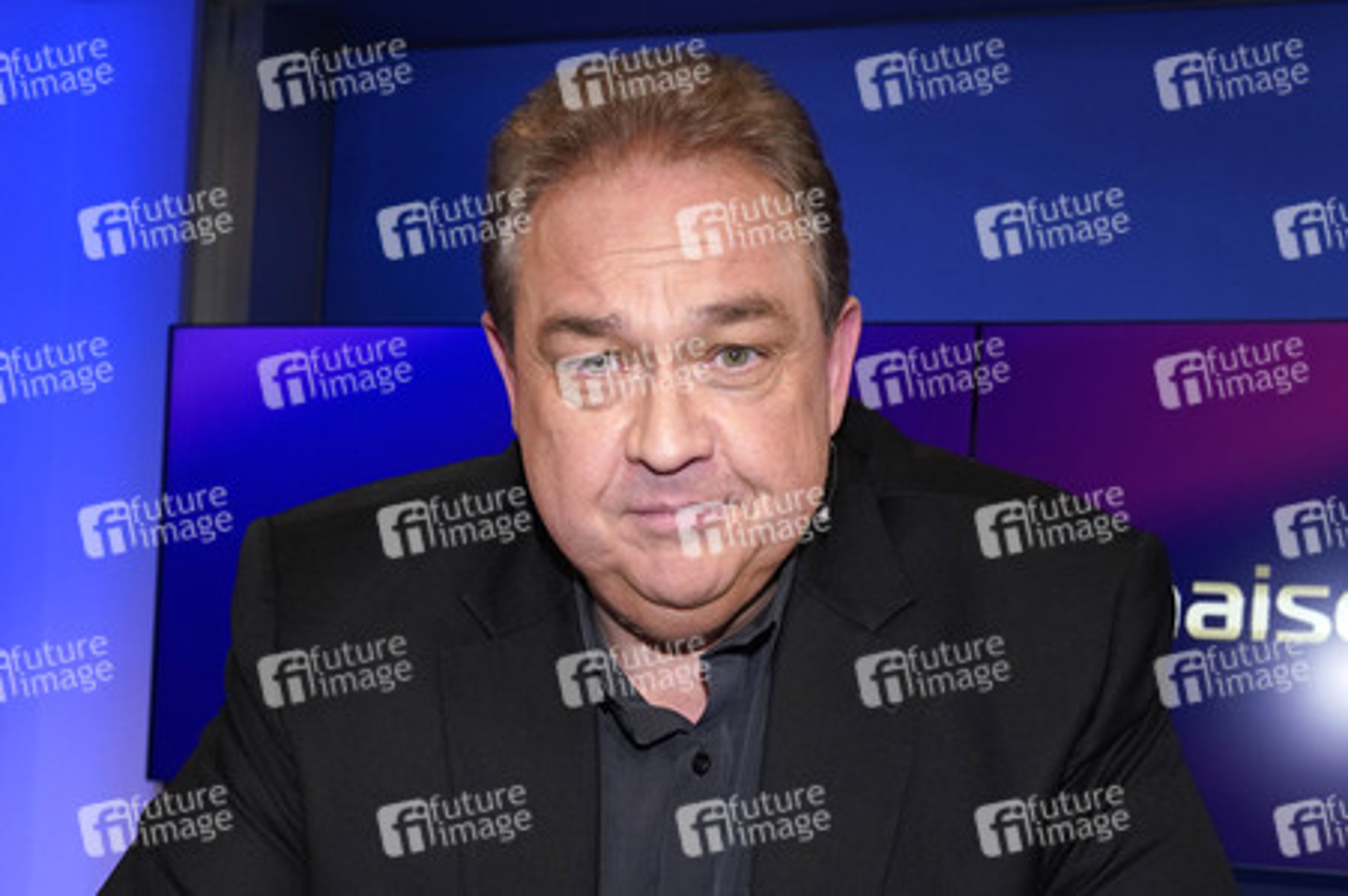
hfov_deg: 65.5
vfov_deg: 46.3
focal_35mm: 28
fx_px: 1048
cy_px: 448
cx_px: 674
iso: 1600
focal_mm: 28
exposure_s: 1/125
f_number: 5.6
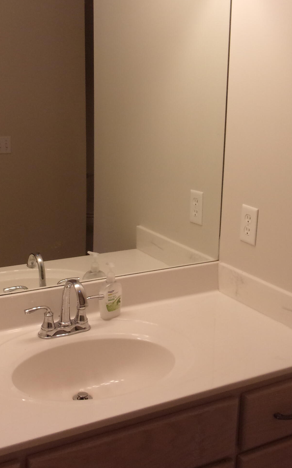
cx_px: 147
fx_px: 586
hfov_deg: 28.0
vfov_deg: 43.4
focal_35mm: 46
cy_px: 199
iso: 152
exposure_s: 1/34
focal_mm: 5.1
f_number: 3.9
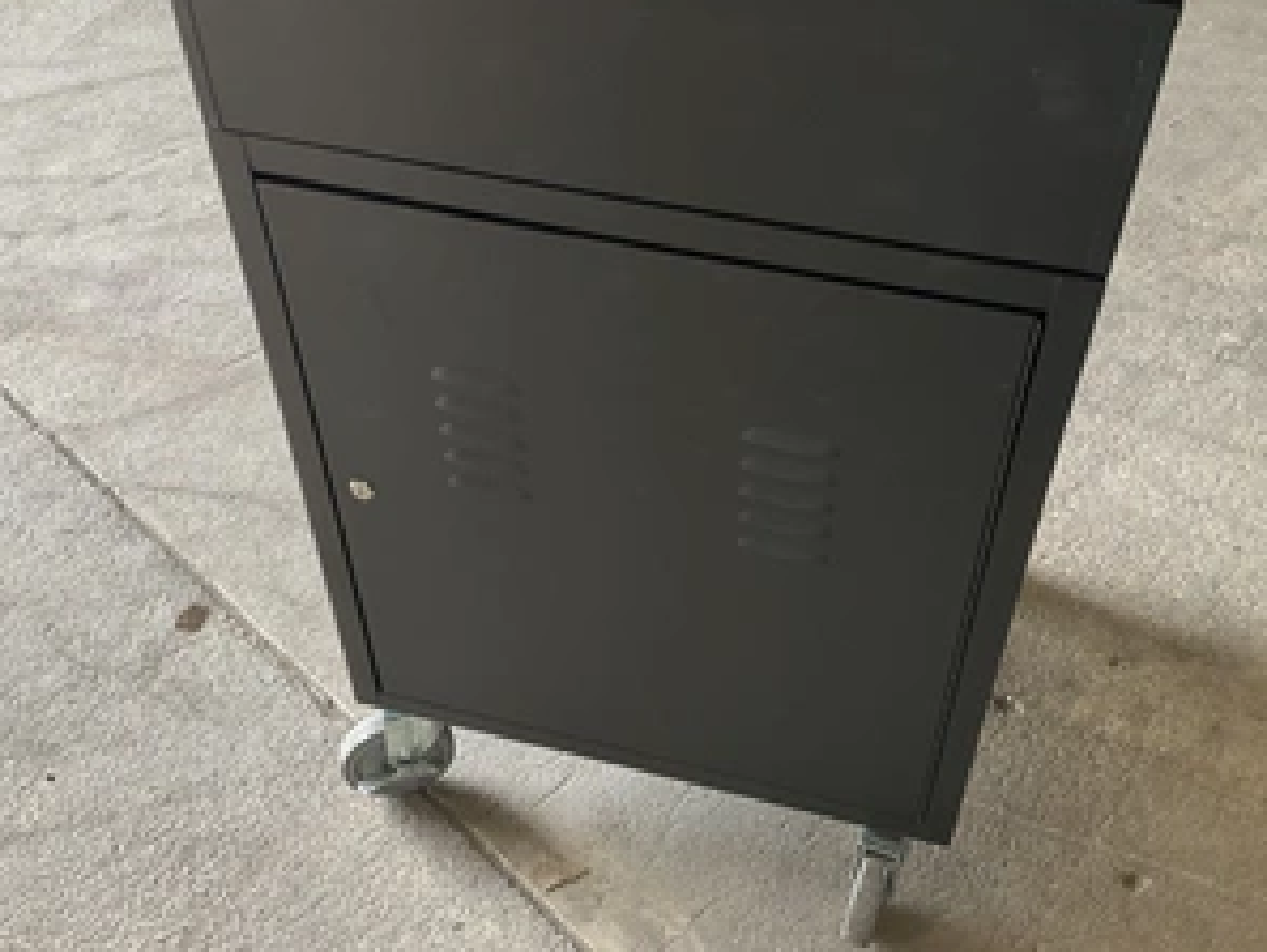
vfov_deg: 36.8
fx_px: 1428
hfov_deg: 47.8
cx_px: 670
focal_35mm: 39
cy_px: 478
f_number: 1.8
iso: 80
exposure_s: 1/60
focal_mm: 3
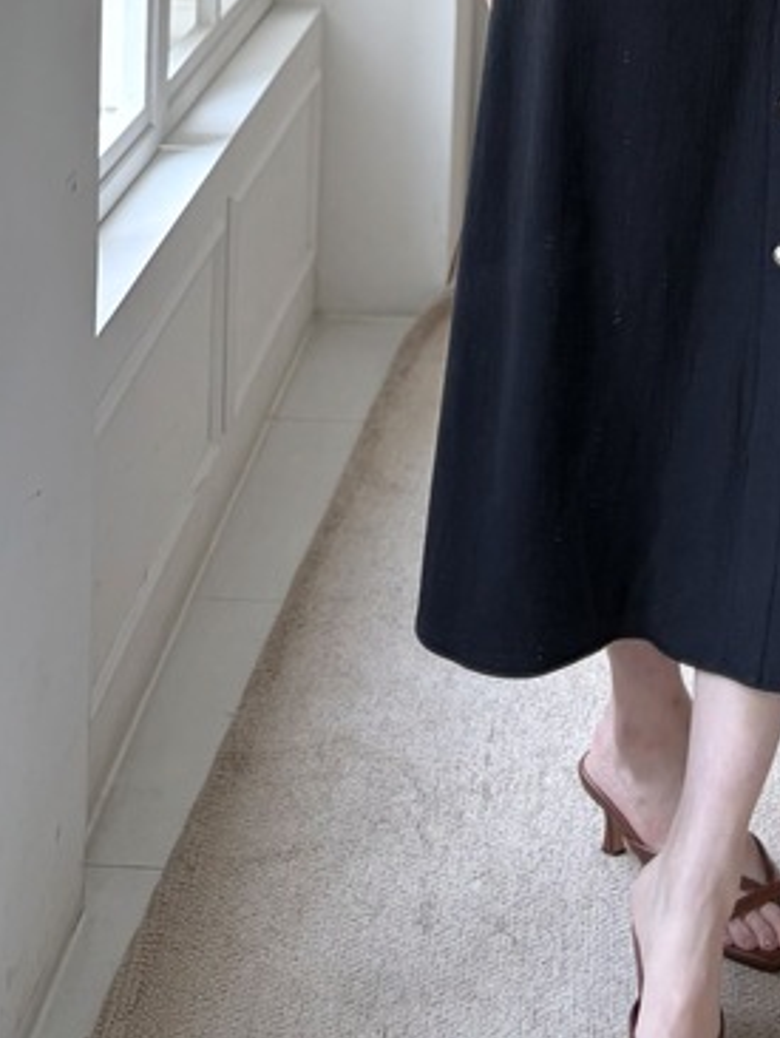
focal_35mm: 71
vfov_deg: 24.4
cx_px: 723
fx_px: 2131
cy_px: -264
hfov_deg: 20.3
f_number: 1.6
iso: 50
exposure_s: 1/120
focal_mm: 5.96
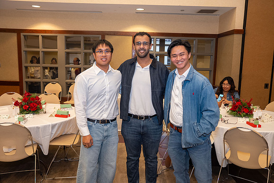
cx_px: 137
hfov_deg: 61.9
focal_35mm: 30
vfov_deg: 43.6
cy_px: 92
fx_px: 228
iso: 1600
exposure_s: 1/100
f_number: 3.5
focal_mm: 30
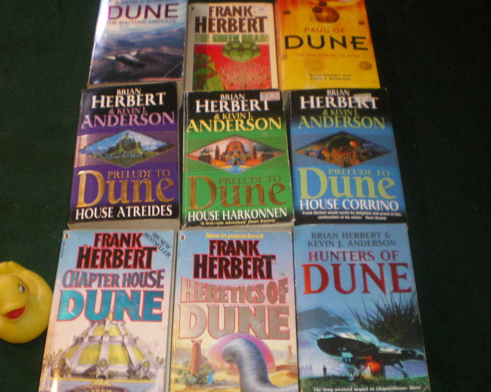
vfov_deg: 34.9
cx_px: 216
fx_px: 625
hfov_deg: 42.8
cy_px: 194
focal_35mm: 43
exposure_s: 1/50
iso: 400
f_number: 3.1
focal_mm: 6.3
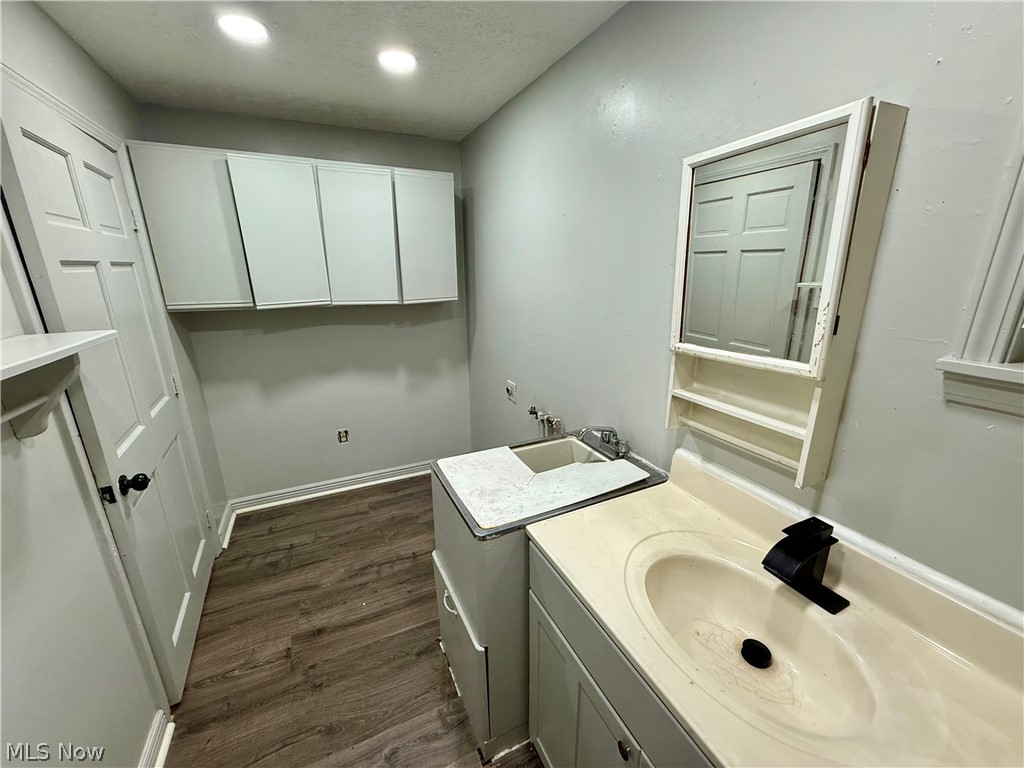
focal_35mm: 14
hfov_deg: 102.1
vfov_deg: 85.7
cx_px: 512
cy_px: 384
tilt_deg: -16.5
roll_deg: +1.0
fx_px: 414
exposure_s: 1/120
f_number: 2.2
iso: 160
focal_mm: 2.22
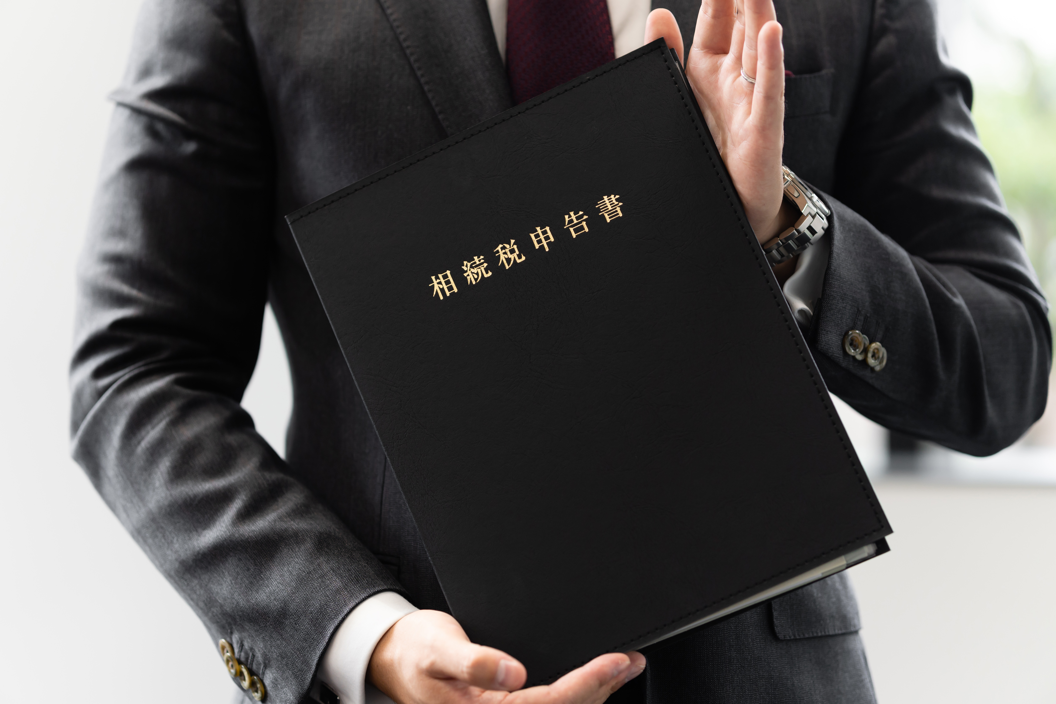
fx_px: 2464
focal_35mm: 84
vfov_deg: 16.3
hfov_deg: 24.2
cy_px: 352
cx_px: 528
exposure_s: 1/100
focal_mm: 56
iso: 160
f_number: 1.6
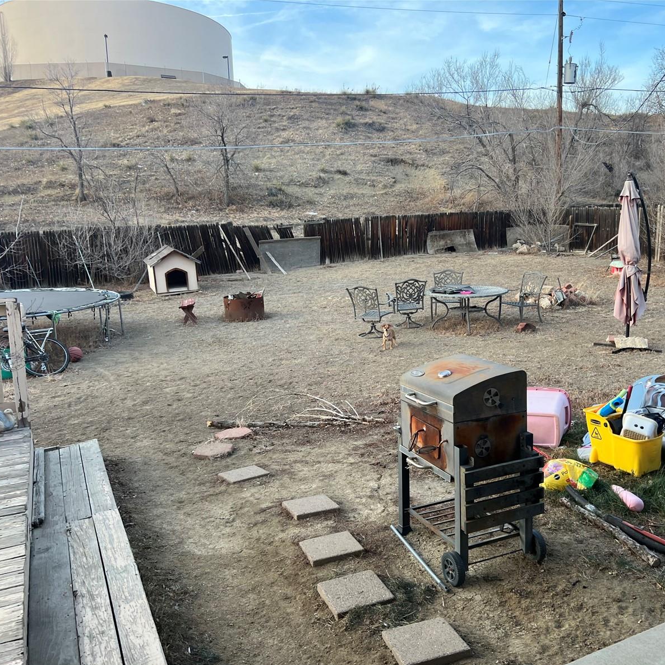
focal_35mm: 31
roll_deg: -0.1
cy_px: 336
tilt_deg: -9.9
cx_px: 417
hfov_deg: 52.0
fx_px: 674
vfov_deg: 52.5
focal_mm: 5.7
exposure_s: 1/137
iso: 50
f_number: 1.5
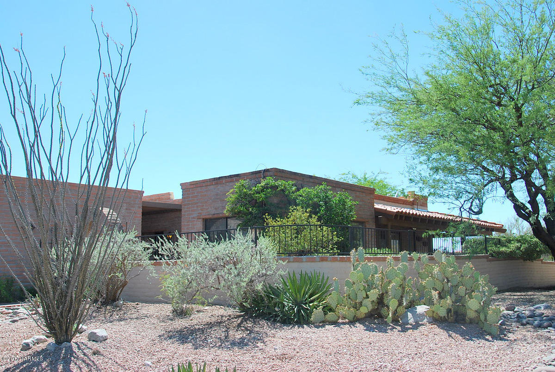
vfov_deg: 37.0
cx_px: 278
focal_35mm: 36
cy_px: 186
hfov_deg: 53.1
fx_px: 556
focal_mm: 24
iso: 100
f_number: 7.1
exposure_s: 1/200
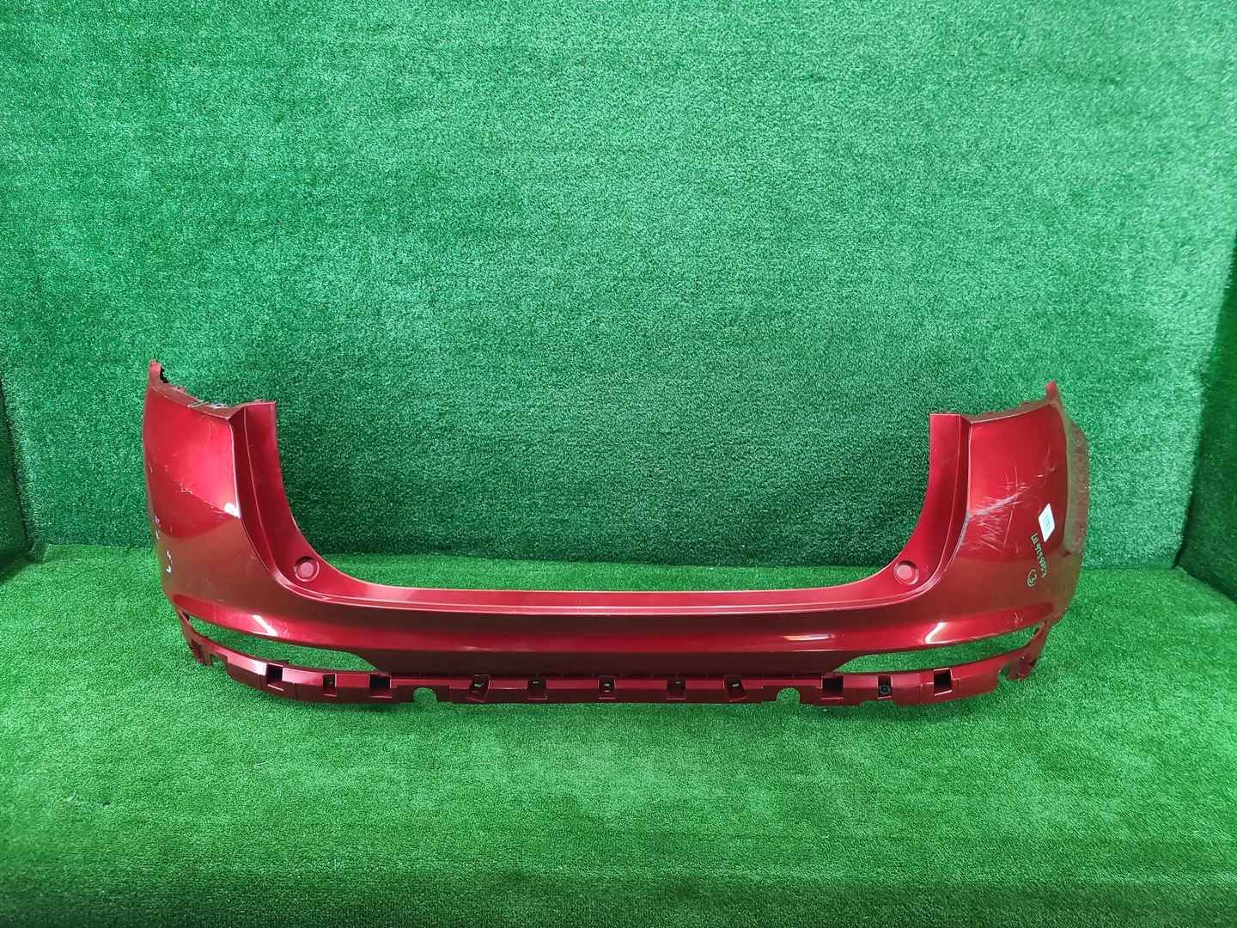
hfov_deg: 67.3
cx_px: 618
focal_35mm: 26
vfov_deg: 53.1
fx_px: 929
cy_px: 464
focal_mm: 5.4
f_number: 1.8
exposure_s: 1/50
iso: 222
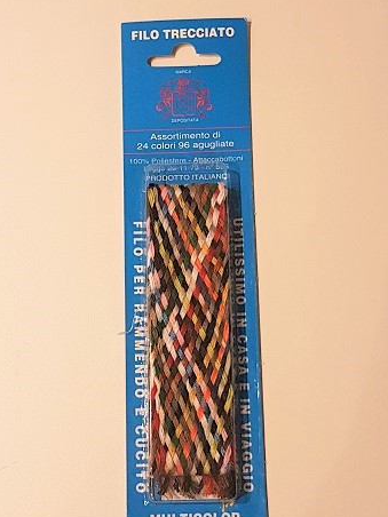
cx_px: 193
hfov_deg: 48.2
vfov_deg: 61.6
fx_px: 433
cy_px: 281
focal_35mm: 29
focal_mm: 4.2
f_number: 1.7
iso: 125
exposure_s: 1/50
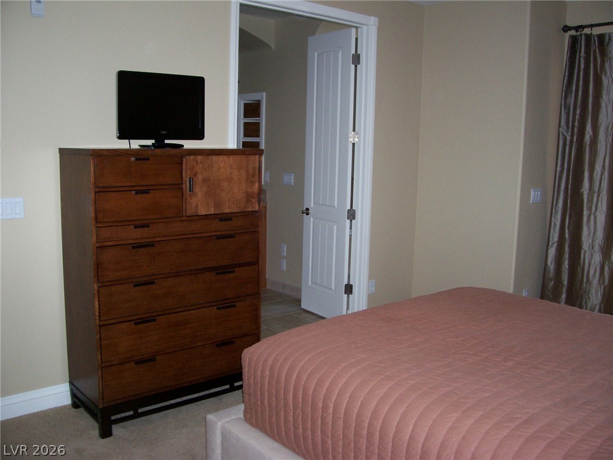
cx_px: 306
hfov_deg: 54.0
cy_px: 230
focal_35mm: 34
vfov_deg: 41.8
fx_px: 602
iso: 140
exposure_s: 1/112
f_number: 2.7
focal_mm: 5.6
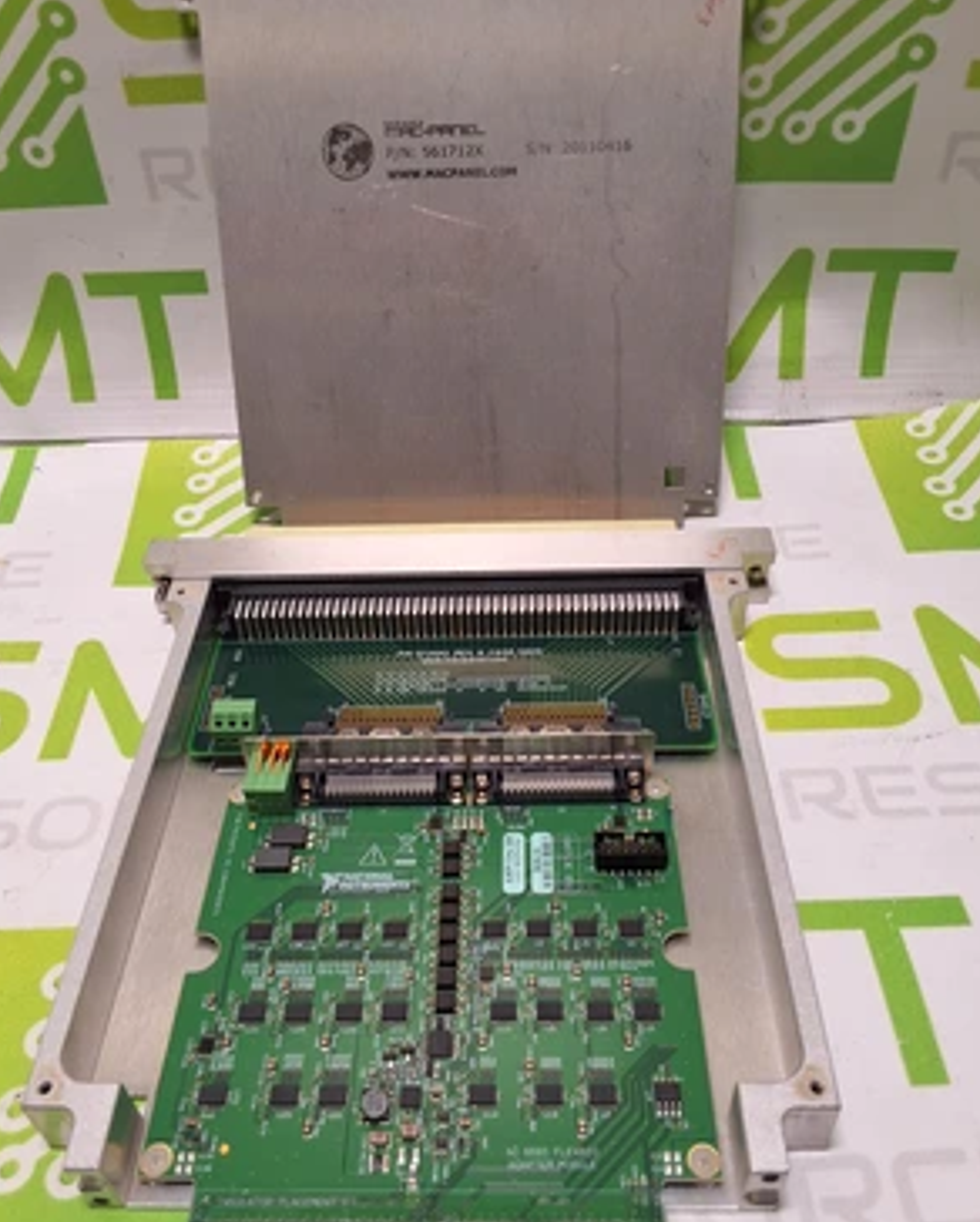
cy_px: 614
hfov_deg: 48.6
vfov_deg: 58.7
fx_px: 1086
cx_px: 483
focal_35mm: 30
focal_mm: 2.91
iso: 40
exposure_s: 1/120
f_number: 1.9
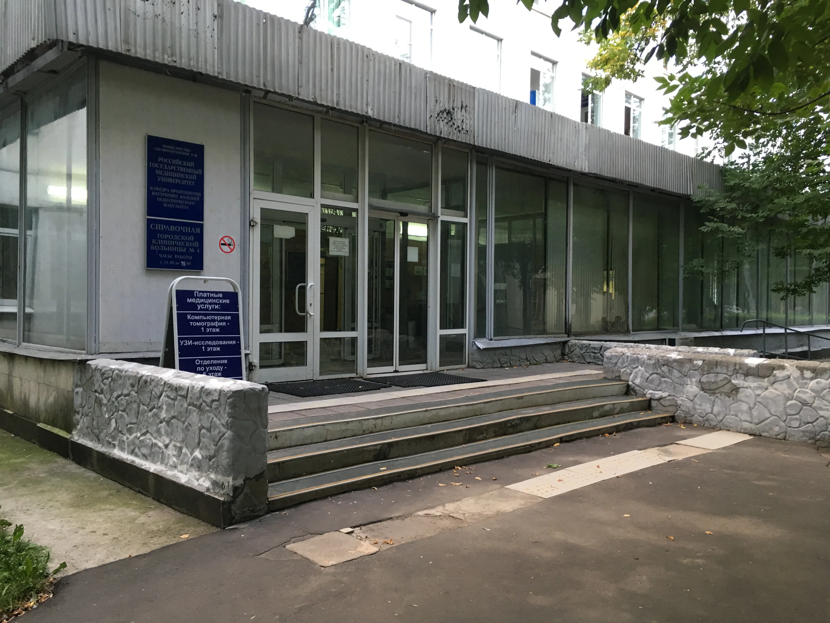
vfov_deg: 48.2
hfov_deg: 61.7
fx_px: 695
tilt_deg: -0.8
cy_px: 312
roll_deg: -1.4
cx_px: 415
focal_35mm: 29
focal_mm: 4.15
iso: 50
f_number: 2.2
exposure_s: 1/33
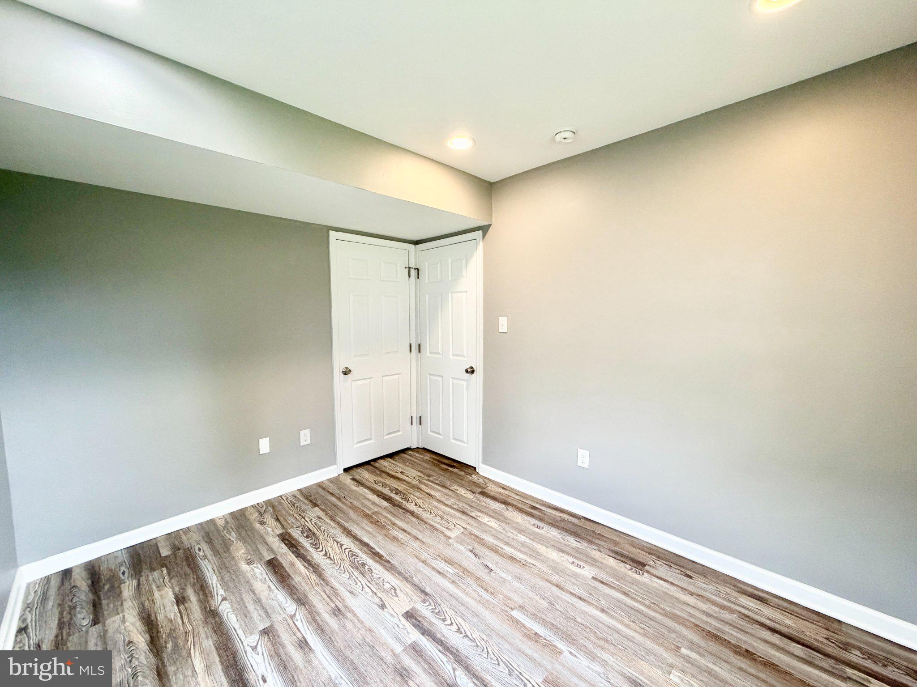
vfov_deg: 85.7
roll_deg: +0.6
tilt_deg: -4.7
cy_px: 344
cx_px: 458
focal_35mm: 14
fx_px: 371
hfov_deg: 102.1
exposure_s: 1/120
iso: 250
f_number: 2.2
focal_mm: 2.22
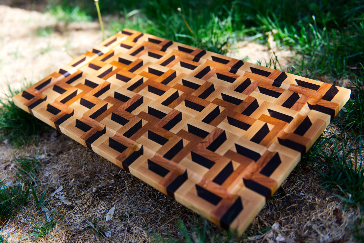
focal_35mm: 36
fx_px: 364
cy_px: 122
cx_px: 182
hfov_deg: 53.1
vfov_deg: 36.9
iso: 200
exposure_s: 1/640
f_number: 2.8
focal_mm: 36
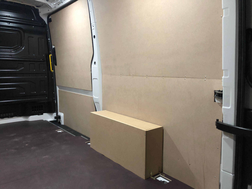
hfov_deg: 63.4
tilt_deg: -6.9
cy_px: 94
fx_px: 204
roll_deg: -0.6
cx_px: 126
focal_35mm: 28
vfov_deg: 49.7
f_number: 1.8
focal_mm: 3.99
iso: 100
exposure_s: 1/5
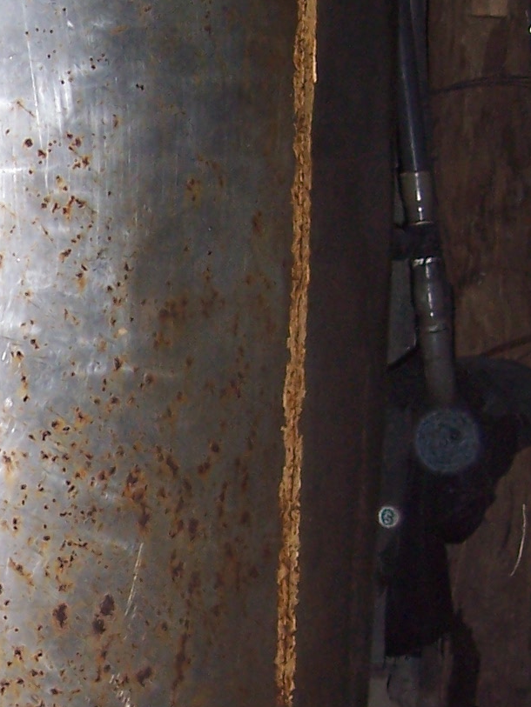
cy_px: 424
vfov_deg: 19.2
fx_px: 2086
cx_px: -175
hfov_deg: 13.9
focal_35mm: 102
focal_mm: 6
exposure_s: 1/60
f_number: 3
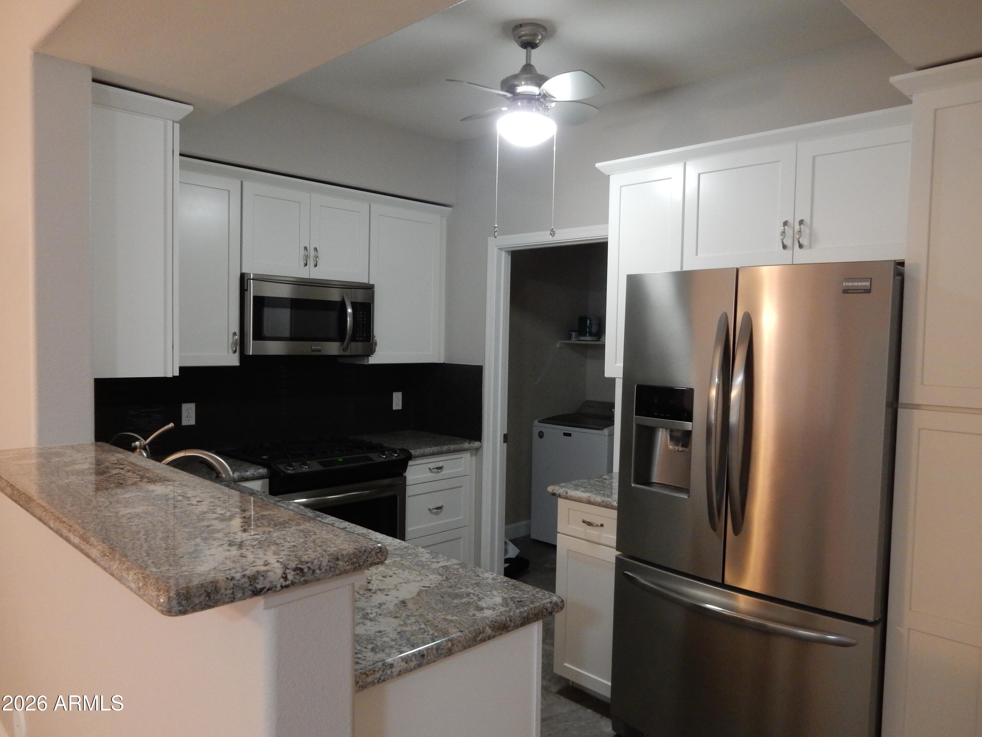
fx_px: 709
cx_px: 491
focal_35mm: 25
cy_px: 368
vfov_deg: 54.9
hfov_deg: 69.4
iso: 400
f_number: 3.7
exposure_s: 1/15
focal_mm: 4.5
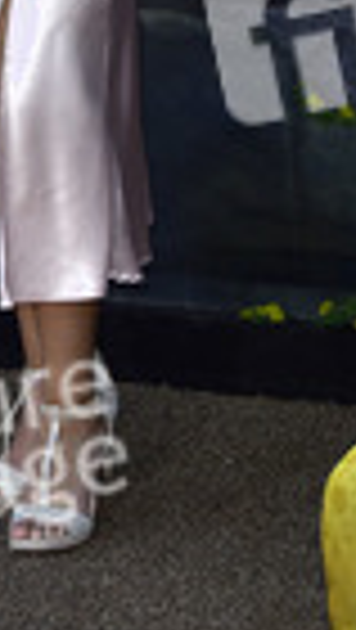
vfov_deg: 10.4
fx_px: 3398
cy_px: -207
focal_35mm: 203
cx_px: 29
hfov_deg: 6.0
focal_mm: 68
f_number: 7.1
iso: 125
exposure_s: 1/250
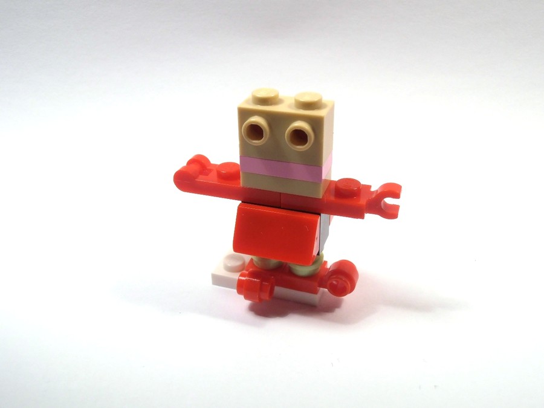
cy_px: 204
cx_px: 272
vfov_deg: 38.7
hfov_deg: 50.1
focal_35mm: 37
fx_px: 581
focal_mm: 6.61
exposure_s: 1/80
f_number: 3.9
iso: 80
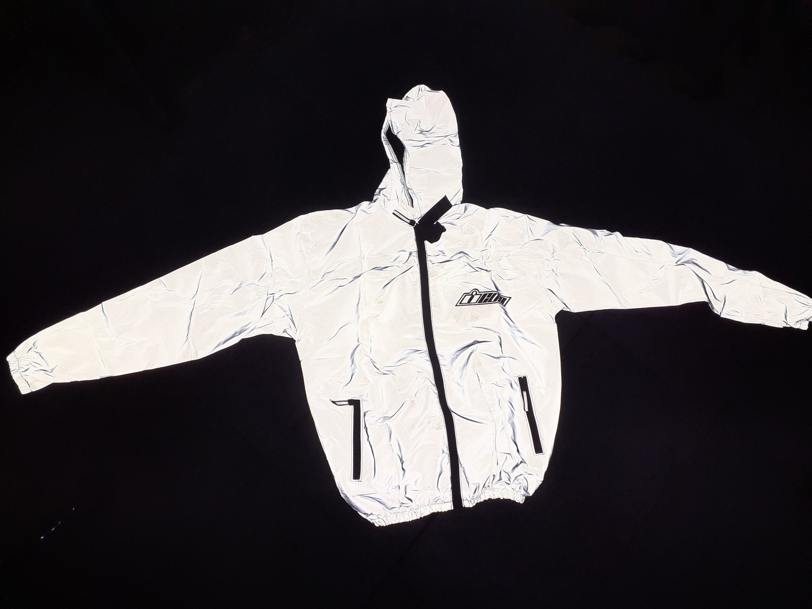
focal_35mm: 27
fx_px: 633
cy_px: 304
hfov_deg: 65.3
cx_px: 406
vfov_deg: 51.4
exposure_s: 1/60
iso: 100
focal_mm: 3.6
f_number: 1.9
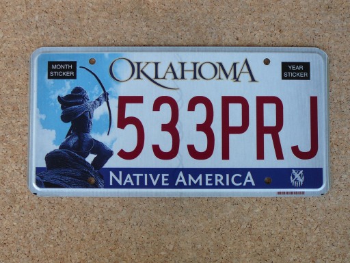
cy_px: 132
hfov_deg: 40.4
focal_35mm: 47
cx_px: 175
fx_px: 475
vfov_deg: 30.9
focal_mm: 7
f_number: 3.3
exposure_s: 1/50
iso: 100
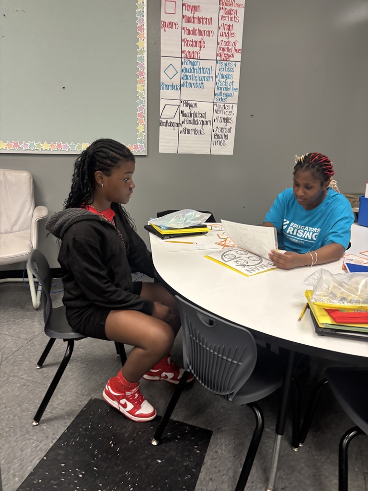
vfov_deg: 67.3
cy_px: 246
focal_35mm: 26
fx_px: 369
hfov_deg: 53.1
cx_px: 184
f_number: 1.6
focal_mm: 5.96
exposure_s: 1/60
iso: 160
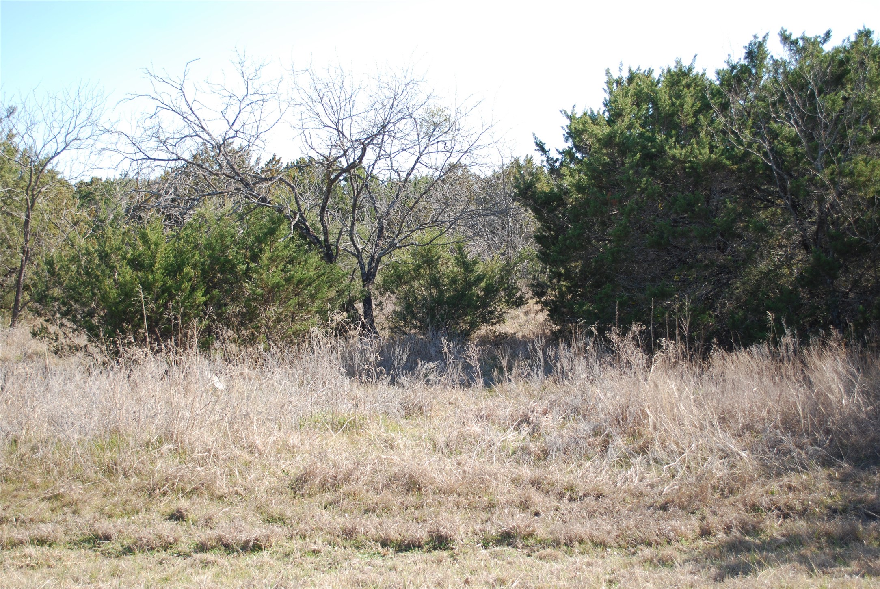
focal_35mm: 45
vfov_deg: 29.9
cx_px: 440
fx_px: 1101
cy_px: 294
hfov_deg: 43.6
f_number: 4.8
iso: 100
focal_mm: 30
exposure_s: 1/160
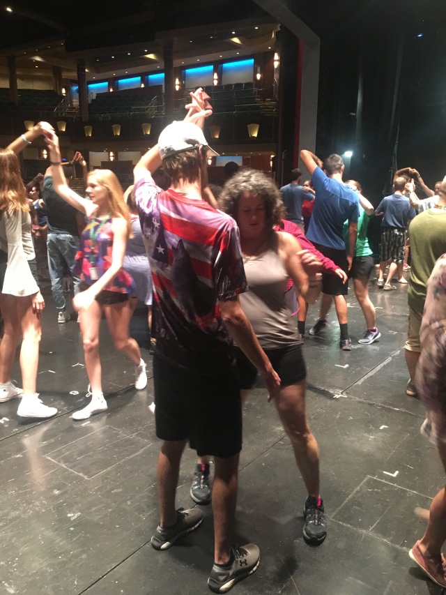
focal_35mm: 29
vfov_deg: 61.7
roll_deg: -0.1
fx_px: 498
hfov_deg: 48.2
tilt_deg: -12.0
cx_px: 223
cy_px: 298
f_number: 2.2
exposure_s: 1/15
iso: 250
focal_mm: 4.15
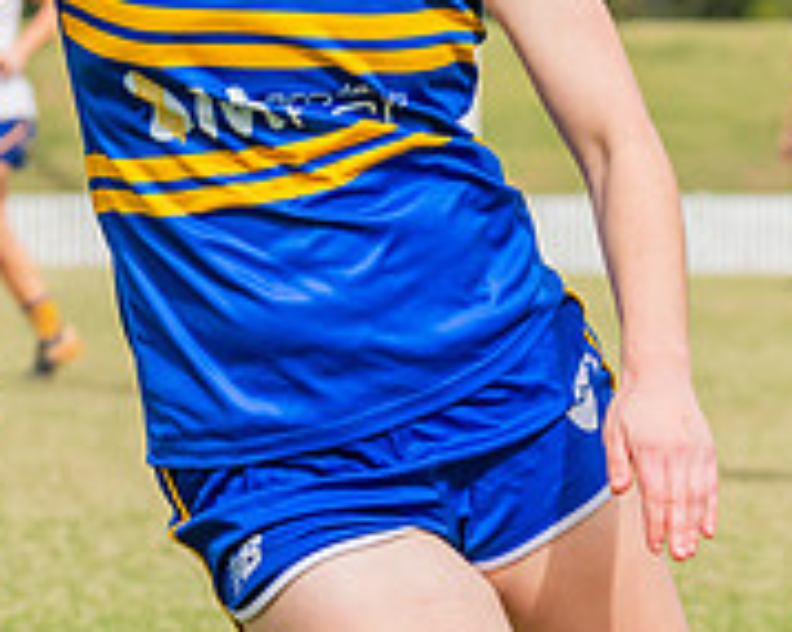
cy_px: 45
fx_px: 12955
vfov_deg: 2.8
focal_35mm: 553
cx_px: 485
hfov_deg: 3.5
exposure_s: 1/1250
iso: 800
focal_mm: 170
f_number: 10
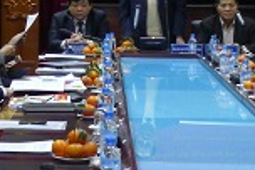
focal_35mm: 165
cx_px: 104
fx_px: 1167
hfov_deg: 12.5
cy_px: 50
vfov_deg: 8.3
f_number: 3.5
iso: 800
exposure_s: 1/15
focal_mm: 10.7
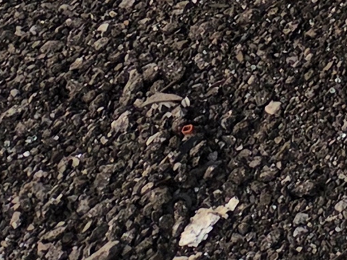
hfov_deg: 8.8
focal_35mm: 182
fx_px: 1825
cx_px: 1053
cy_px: -728
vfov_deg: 6.7
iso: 64
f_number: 1.8
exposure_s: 1/180
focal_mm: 5.4
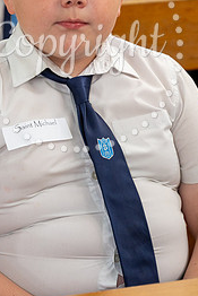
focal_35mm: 206
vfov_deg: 9.9
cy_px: 45
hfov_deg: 6.7
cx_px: 77
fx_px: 1697
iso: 1000
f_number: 8
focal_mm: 120
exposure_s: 1/80
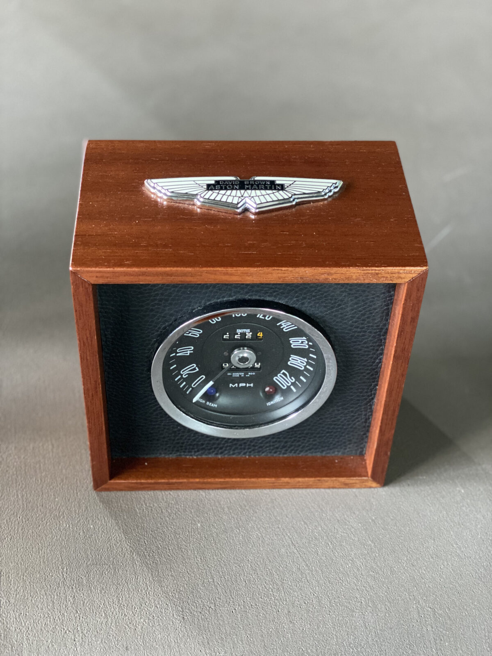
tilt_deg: -42.4
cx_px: 246
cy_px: 328
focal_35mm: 52
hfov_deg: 28.0
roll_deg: -2.2
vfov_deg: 36.8
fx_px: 985
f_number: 2
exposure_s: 1/17
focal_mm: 6
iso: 400
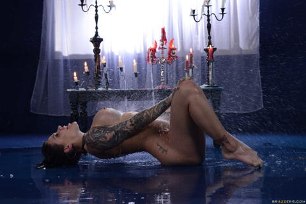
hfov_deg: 28.8
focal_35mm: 70
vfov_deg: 19.5
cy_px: 102
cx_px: 153
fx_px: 595
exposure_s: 1/125
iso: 2000
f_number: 6.3
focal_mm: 70
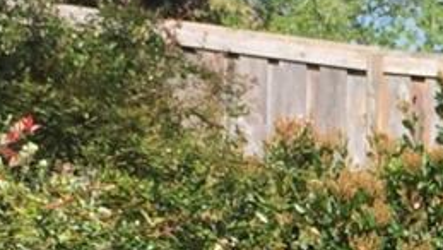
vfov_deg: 6.6
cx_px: 617
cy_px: 349
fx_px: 2151
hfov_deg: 11.4
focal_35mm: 183
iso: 32
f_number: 2.2
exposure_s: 1/1522
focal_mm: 4.15
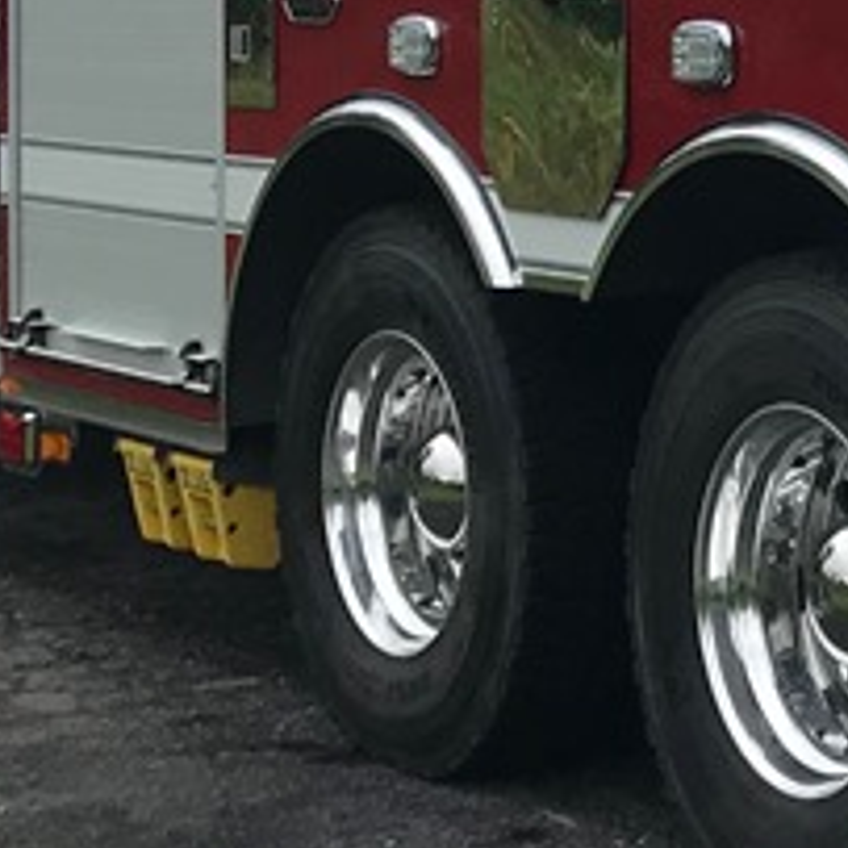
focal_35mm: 125
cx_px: 1211
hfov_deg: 13.3
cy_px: -167
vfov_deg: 13.6
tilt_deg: +2.8
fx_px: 3464
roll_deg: -1.5
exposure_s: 1/1429
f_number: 1.8
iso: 20
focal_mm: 3.99
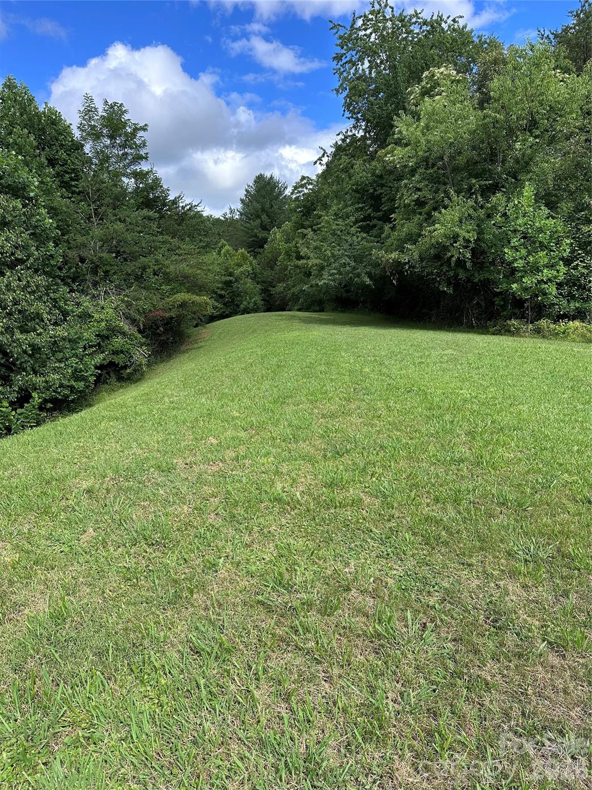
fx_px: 547
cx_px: 296
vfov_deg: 71.6
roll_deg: +6.9
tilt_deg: -12.8
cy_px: 395
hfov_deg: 56.8
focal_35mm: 24
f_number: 1.78
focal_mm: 6.86
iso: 80
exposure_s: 1/2525
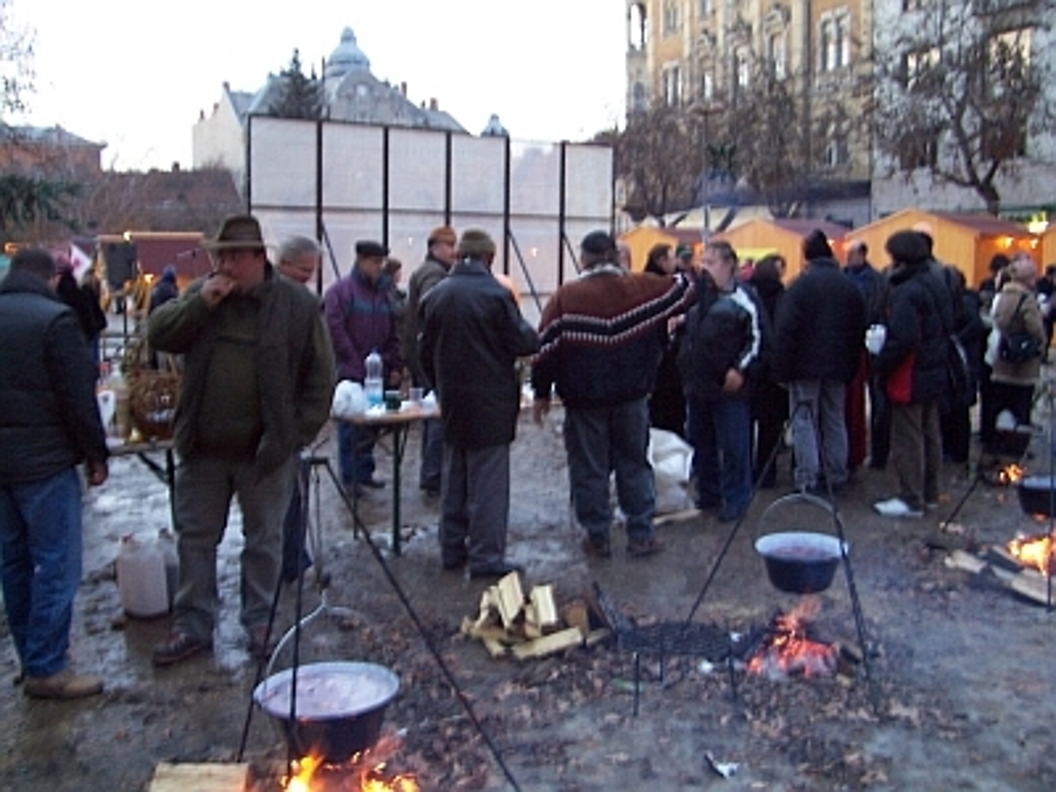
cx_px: 528
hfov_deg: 54.0
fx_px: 1037
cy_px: 396
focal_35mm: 34
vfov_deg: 41.8
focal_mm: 5.6
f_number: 2.7
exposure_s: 1/8
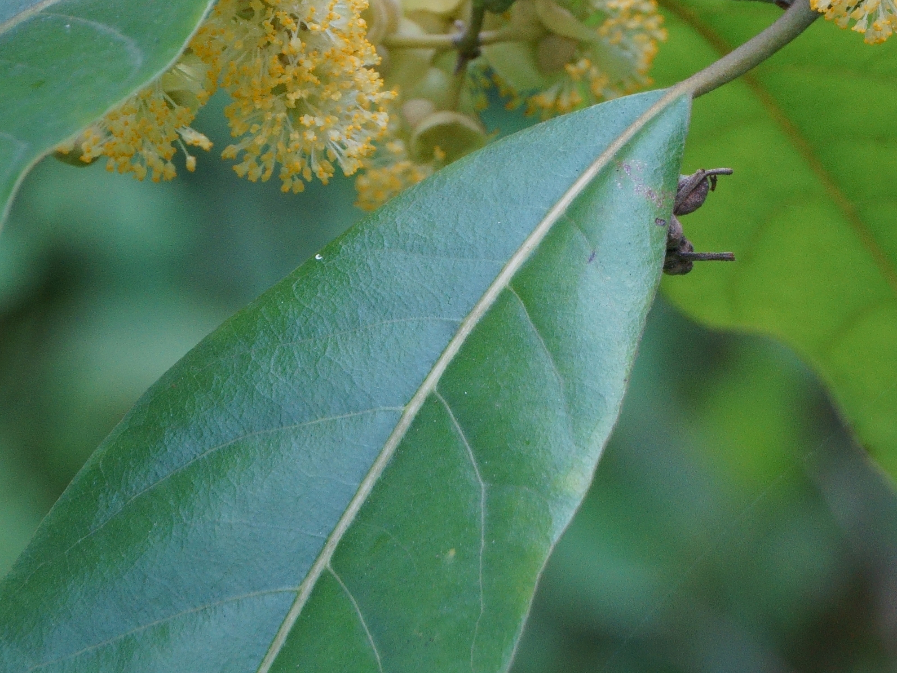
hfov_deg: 2.4
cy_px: 105
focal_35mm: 827
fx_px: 21431
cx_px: 710
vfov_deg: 1.8
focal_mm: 210
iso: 400
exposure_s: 1/160
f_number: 11
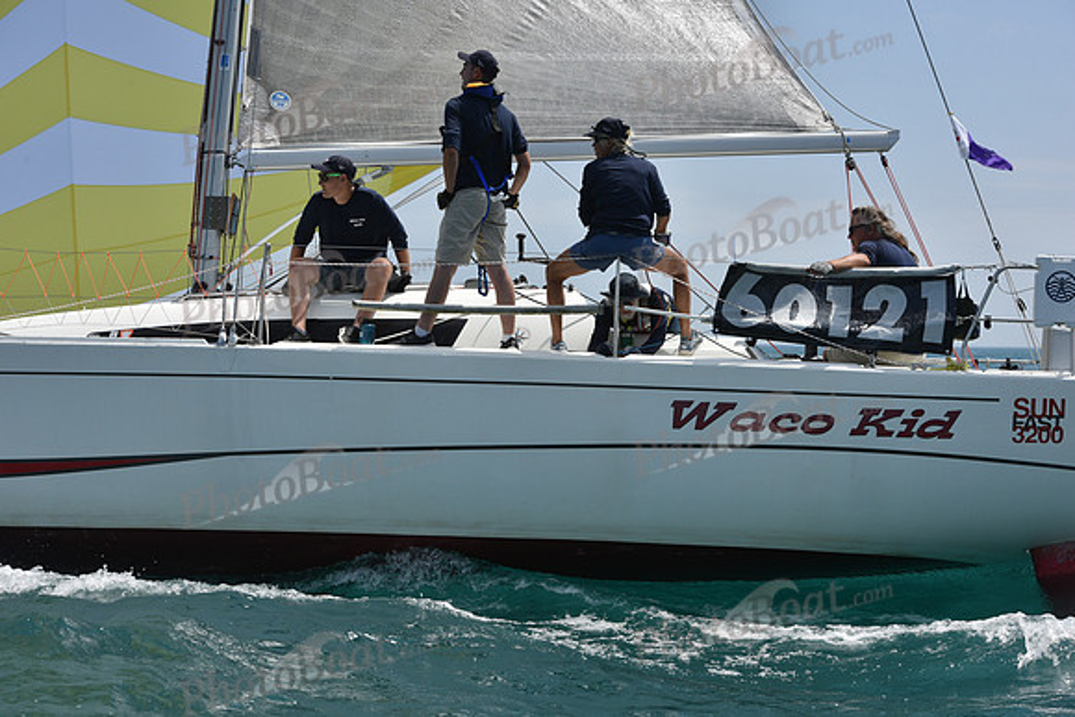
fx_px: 2091
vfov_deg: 19.5
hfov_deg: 28.8
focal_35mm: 70
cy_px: 358
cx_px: 538
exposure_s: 1/1250
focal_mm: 70
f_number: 9
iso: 250
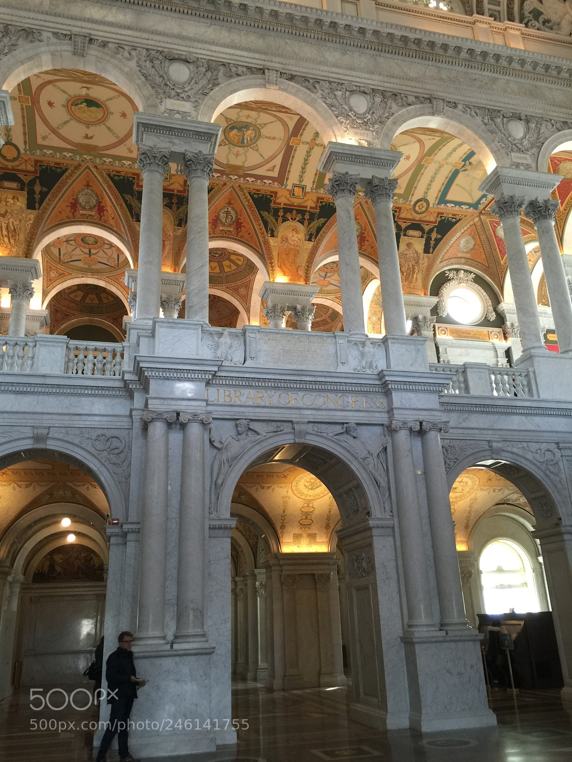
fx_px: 639
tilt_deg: +20.7
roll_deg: +2.3
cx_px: 286
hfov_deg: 48.2
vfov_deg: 61.7
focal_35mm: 29
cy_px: 381
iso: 64
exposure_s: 1/15
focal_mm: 4.15
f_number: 2.2
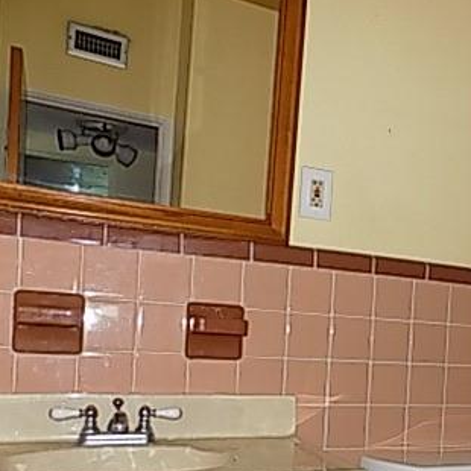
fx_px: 647
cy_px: 356
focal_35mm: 42
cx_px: 436
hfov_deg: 37.1
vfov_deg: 38.9
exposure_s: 1/30
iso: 200
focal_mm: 4
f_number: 3.1
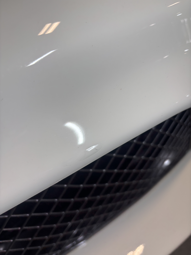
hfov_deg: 53.1
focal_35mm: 26
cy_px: 128
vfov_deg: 67.3
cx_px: 96
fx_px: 191
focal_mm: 5.96
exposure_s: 1/121
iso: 50
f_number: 1.6
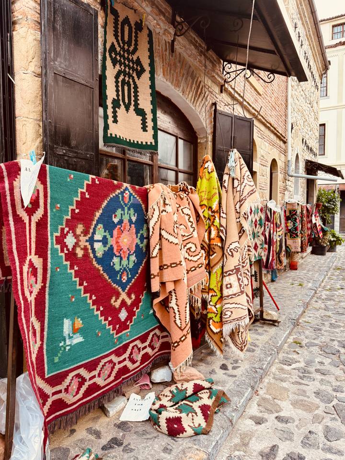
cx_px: 172
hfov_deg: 56.8
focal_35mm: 24
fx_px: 319
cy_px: 230
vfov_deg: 71.6
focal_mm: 6.76
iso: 160
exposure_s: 1/121
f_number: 1.78
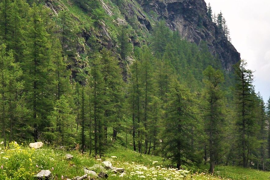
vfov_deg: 11.9
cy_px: 142
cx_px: 220
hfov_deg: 17.6
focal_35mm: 115
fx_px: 862
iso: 400
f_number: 10
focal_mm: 28
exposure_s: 1/250
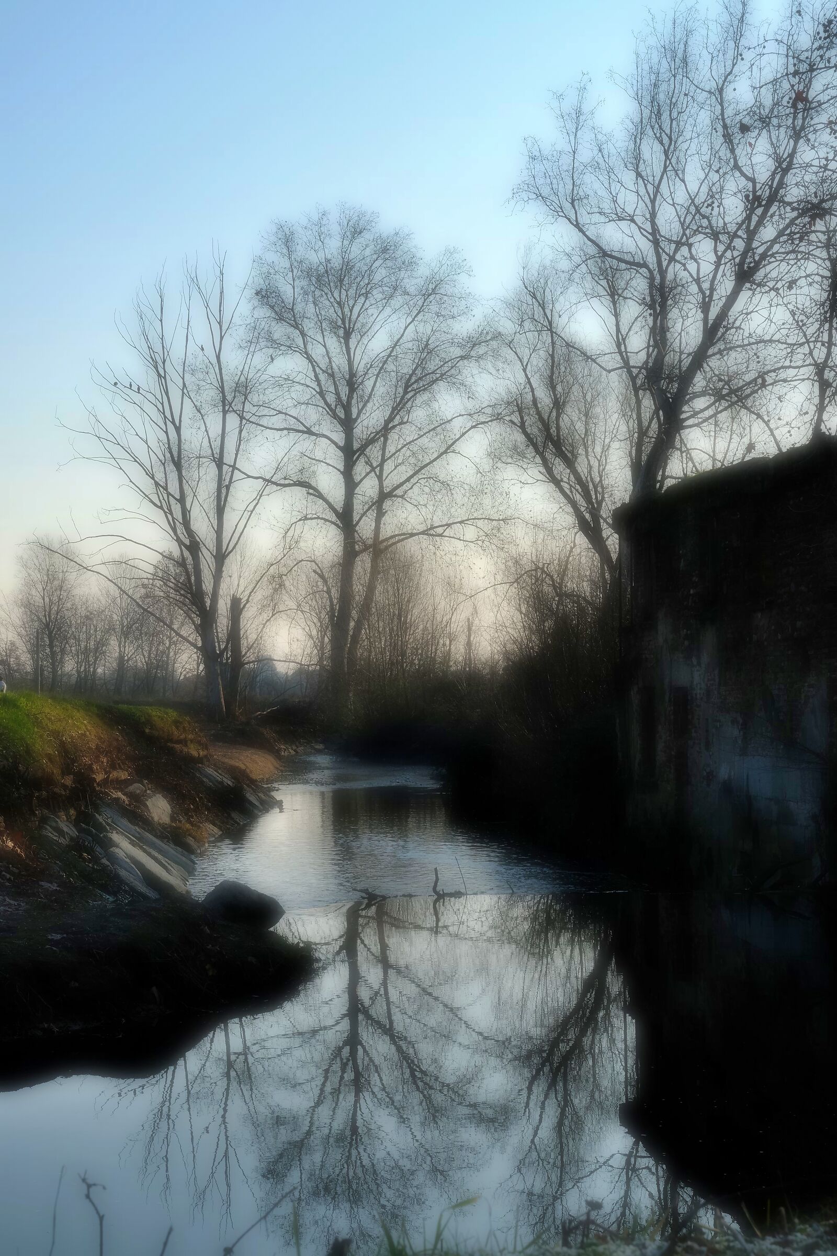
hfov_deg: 21.2
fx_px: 2232
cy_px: 628
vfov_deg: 31.4
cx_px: 418
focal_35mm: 64
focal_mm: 42.5
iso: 200
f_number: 16
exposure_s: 1/140
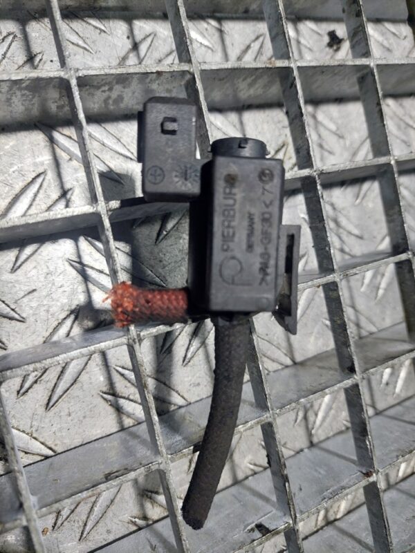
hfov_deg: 54.9
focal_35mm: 25
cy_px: 276
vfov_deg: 69.4
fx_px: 400
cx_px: 208
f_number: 1.8
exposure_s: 1/50
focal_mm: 5.23
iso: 125
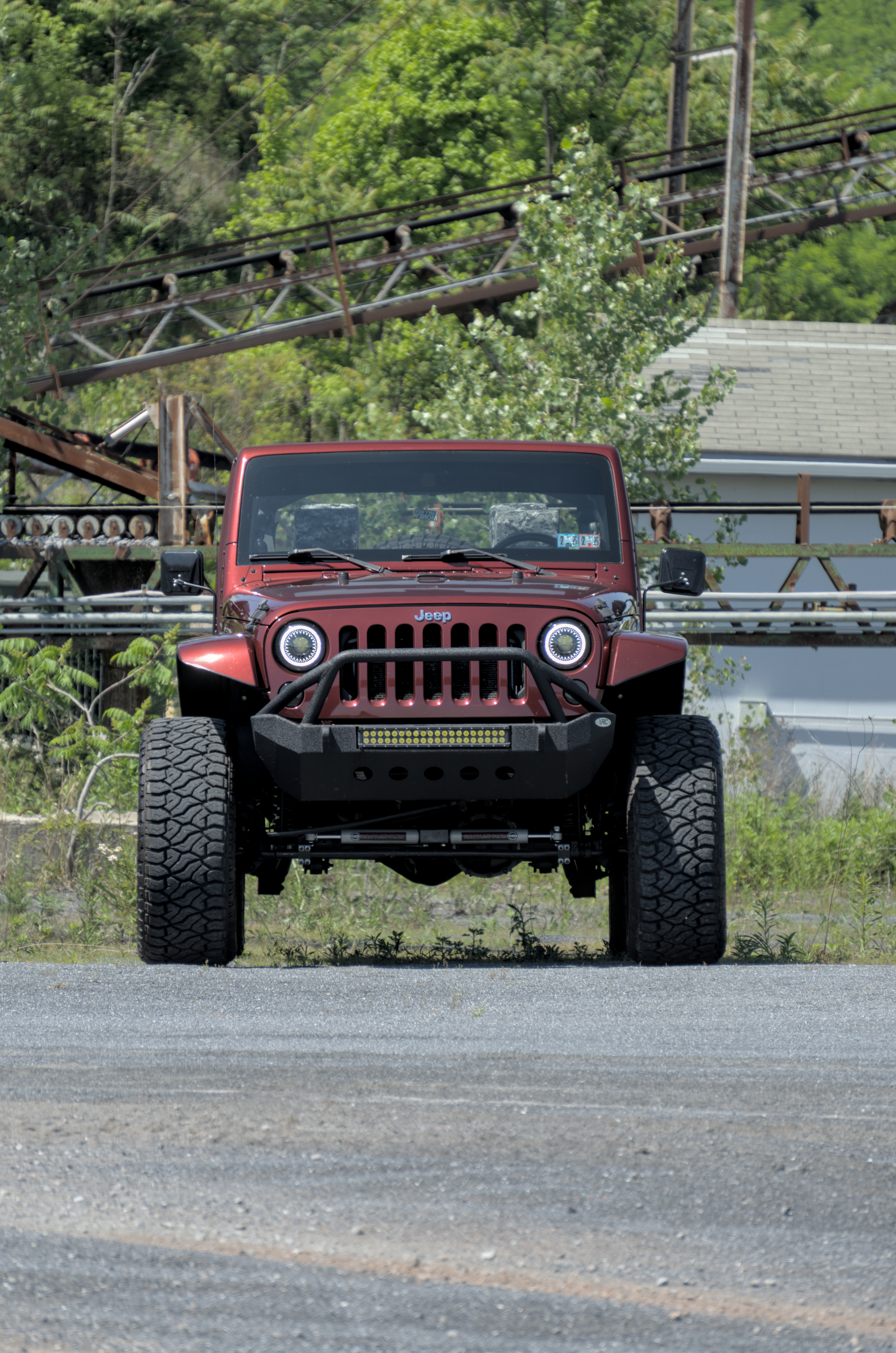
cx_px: 448
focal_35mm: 315
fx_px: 11814
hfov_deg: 4.3
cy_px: 676
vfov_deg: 6.6
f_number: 6.3
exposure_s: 1/125
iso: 50
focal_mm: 210
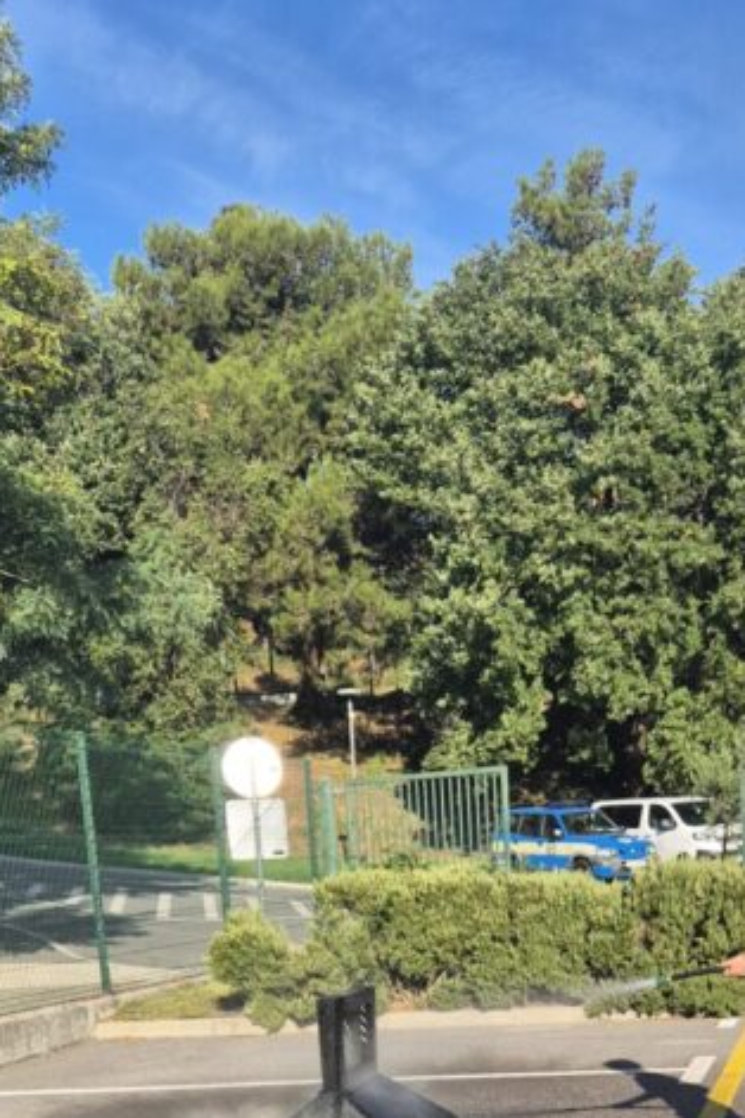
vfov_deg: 34.4
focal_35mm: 52
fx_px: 1614
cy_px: 1139
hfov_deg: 25.3
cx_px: 641
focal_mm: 5.4
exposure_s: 1/1172
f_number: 1.8
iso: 25
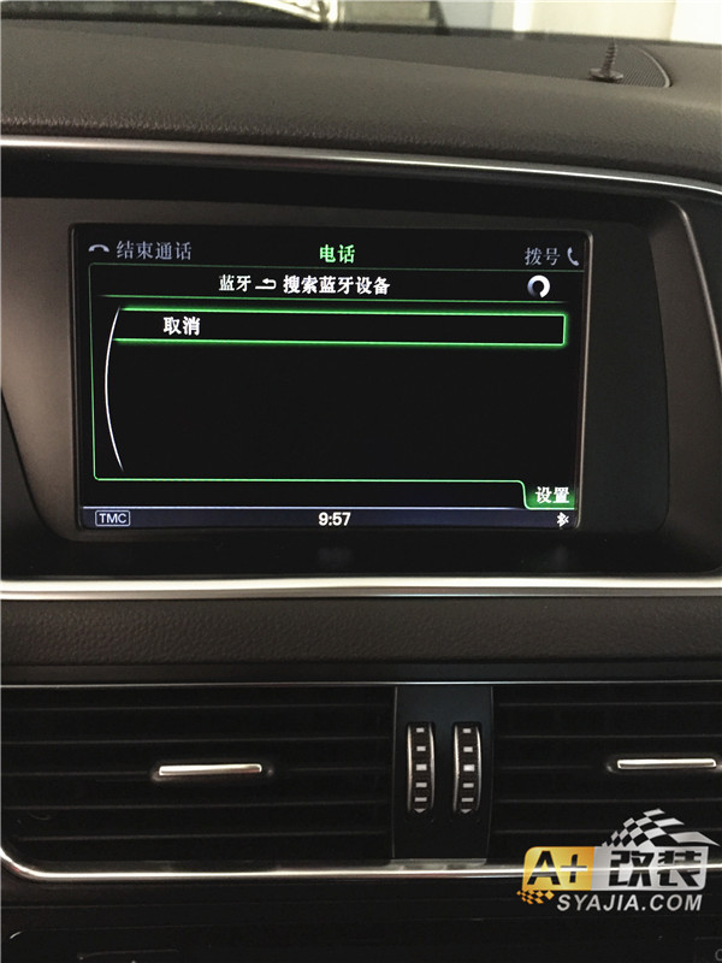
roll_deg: -0.9
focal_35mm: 29
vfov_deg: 61.7
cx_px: 361
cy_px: 482
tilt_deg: -27.1
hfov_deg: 48.2
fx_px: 806
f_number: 2.2
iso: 400
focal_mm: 4.15
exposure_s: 1/15
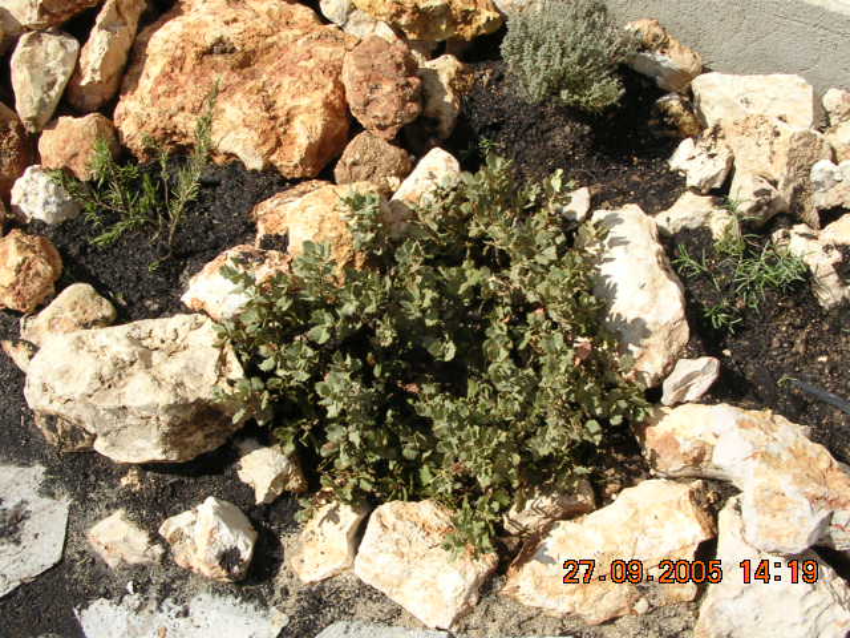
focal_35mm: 38
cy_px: 319
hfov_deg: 49.0
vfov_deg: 37.7
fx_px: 933
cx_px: 425
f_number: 5.6
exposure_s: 1/224
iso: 100
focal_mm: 5.8
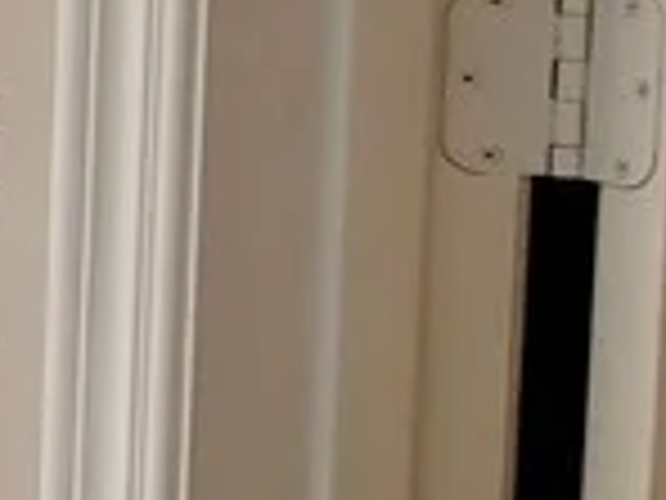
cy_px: -41
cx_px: -1611
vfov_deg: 16.0
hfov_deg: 9.8
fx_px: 1732
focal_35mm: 90
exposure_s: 1/60.2
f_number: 2.2
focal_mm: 2.2
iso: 64
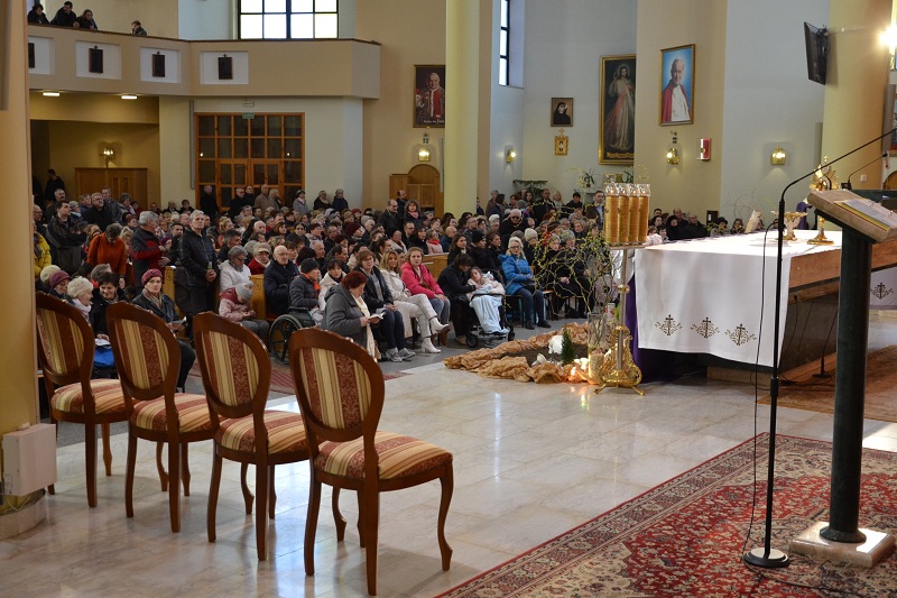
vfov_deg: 29.9
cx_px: 448
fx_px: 1121
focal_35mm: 45
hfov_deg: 43.6
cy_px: 299
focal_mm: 30
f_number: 5
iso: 1600
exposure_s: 1/100
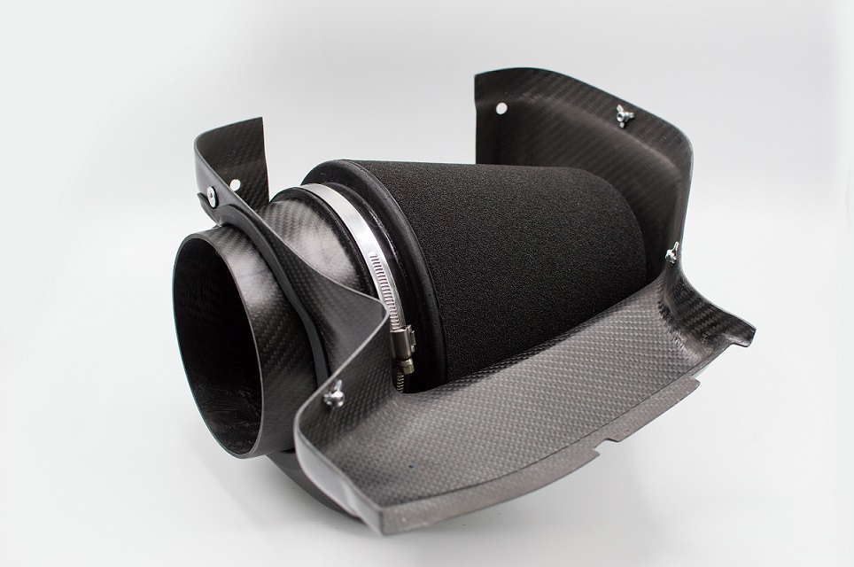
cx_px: 427
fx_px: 1244
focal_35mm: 52
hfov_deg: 37.9
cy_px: 284
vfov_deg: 25.7
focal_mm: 35
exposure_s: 1/400
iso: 800
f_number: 5
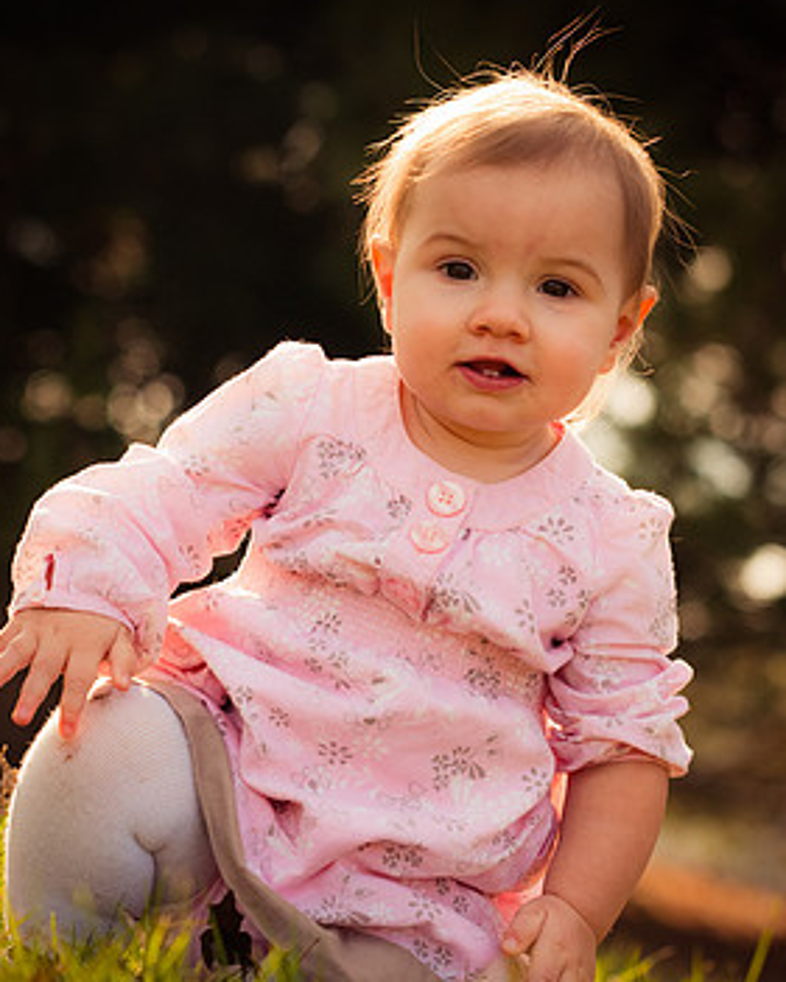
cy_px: 568
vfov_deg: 13.7
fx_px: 4098
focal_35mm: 141
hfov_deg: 11.0
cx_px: 404
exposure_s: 1/1600
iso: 320
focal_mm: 78
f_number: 3.5
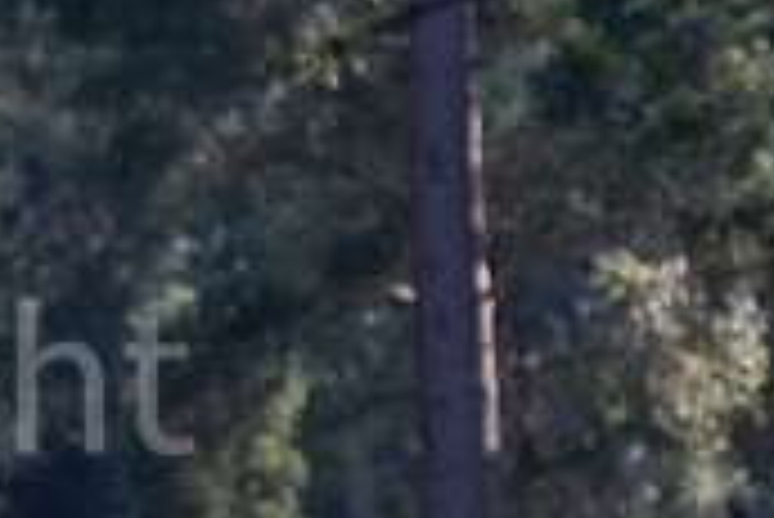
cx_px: -86
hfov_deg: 1.2
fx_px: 35934
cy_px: 673
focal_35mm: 1670
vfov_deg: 0.8
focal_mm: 330
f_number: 5.6
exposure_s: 1/2000
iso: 1000
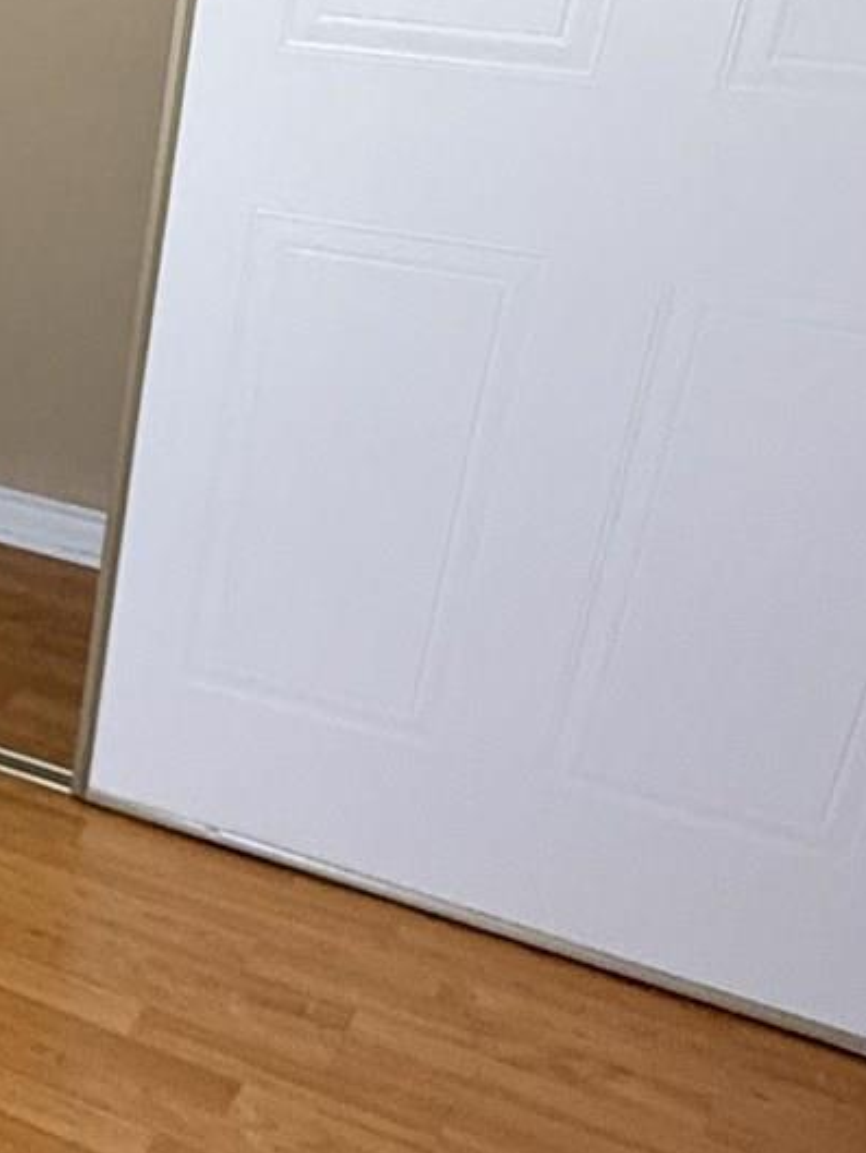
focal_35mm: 61
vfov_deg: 31.7
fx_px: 2034
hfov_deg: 19.2
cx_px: -615
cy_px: 560
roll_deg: +2.4
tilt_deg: -28.7
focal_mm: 2.22
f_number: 2.2
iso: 400
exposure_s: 1/87
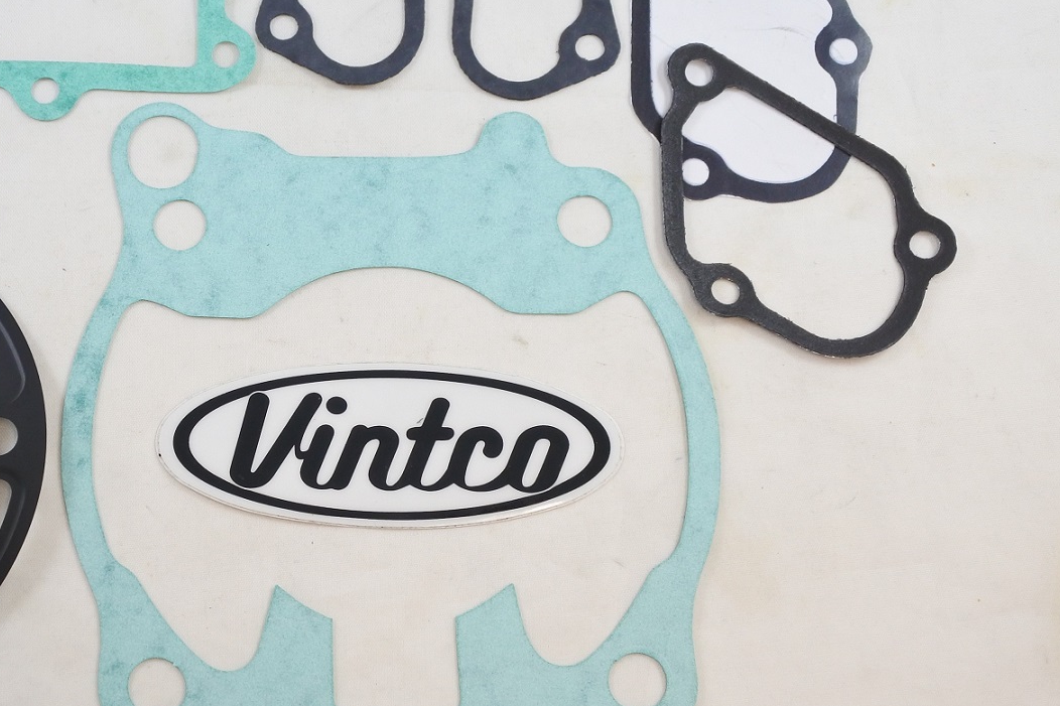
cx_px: 230
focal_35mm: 66
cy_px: 272
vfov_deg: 20.6
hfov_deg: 29.9
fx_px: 1943
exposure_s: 1/125
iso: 400
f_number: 4.2
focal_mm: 15
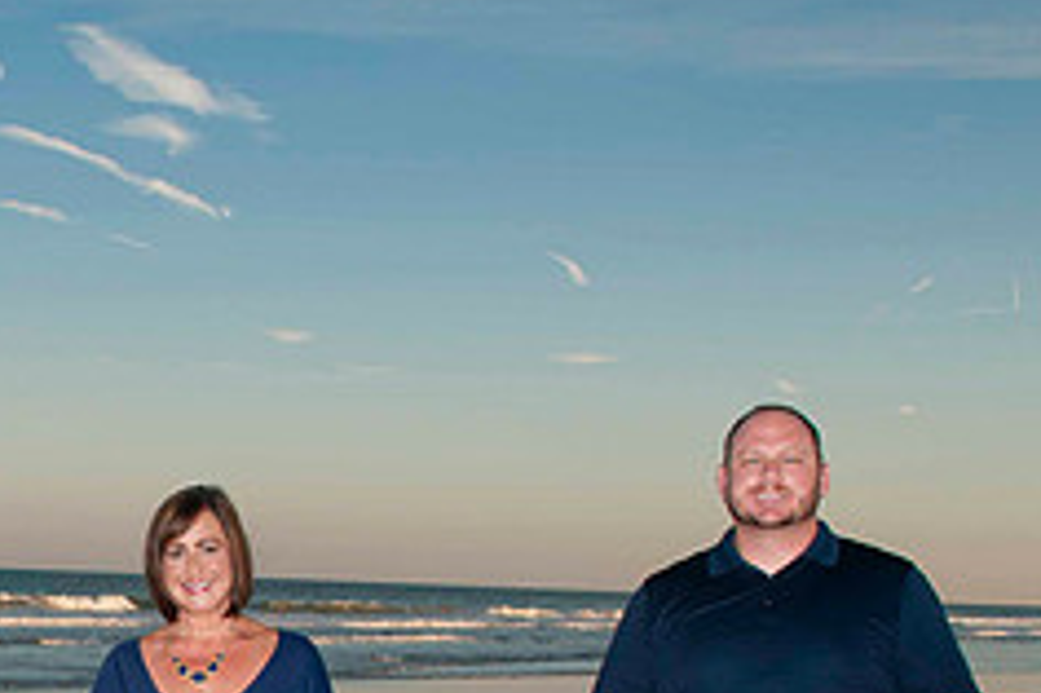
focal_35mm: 81
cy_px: 753
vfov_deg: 16.4
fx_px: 2341
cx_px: -9
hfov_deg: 23.9
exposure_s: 1/160
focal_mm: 22
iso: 100
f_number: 8
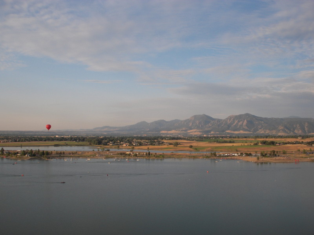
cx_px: 157
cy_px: 118
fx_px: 345
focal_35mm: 38
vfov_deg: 37.7
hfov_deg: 49.0
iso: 100
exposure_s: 1/200
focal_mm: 6.3
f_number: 6.6
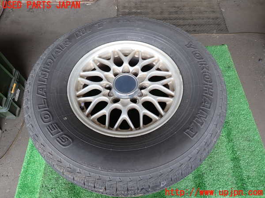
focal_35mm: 25
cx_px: 132
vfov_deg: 54.9
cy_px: 99
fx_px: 191
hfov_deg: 69.4
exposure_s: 1/100
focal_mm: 4.5
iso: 100
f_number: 2
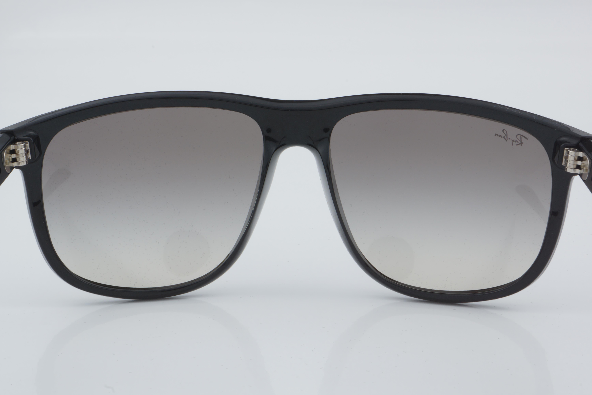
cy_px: 198
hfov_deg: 24.6
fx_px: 1357
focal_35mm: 82
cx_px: 296
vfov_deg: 16.6
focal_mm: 55
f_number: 32
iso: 100
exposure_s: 1/4
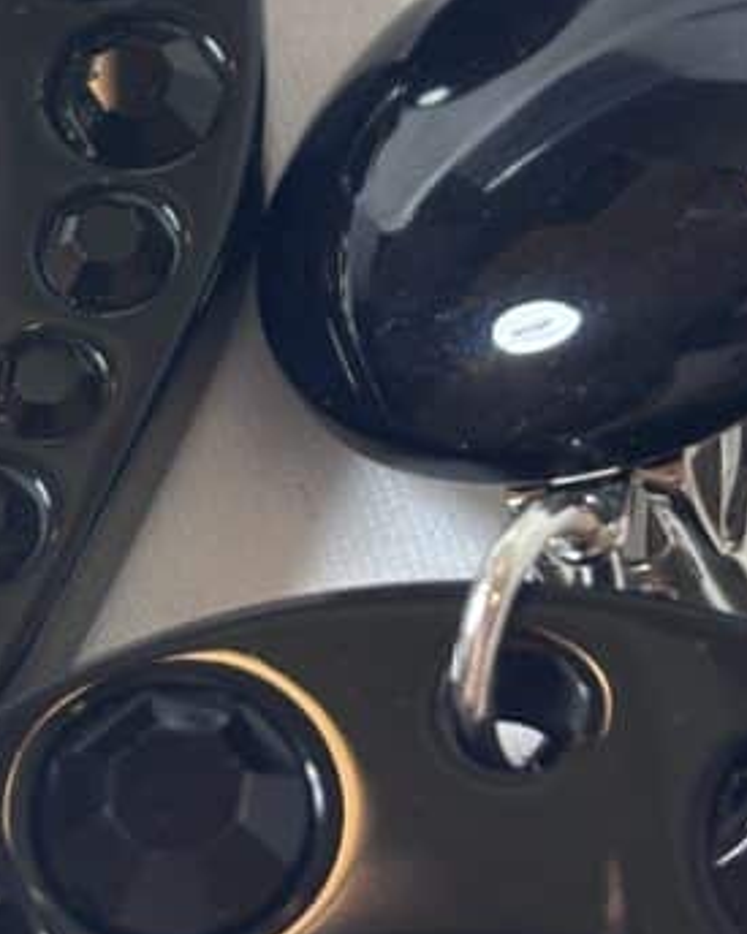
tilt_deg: -54.8
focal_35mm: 151
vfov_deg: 12.7
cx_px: 152
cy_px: 79
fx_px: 4175
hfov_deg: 10.2
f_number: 1.6
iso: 40
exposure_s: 1/100
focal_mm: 5.96
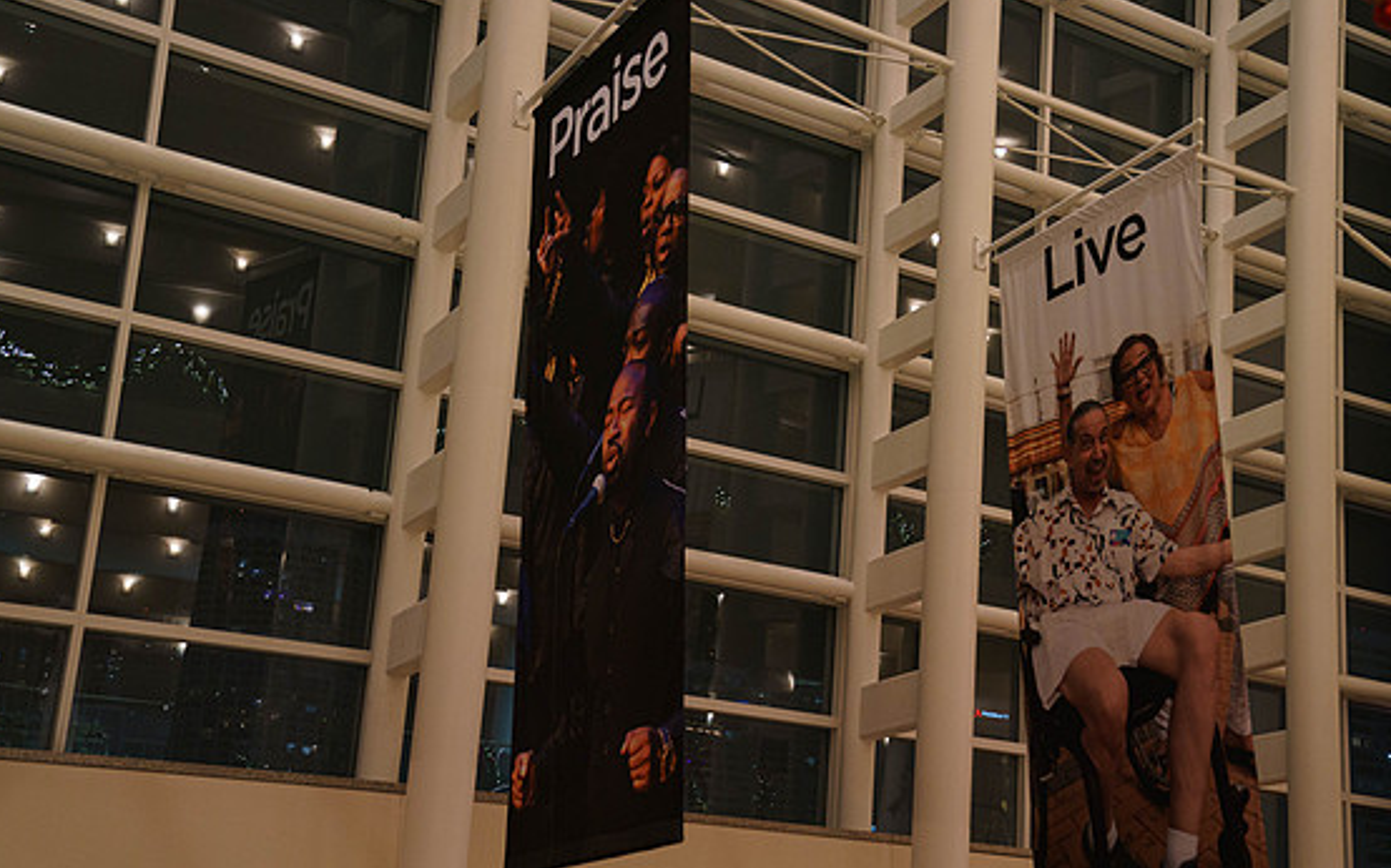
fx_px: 1819
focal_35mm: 48
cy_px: 470
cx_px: 693
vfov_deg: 26.8
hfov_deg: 41.8
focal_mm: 45
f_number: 3.2
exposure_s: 1/200
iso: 3200
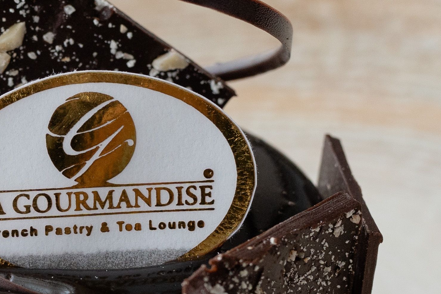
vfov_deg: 9.9
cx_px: -47
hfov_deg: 14.5
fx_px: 1691
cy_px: 276
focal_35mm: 138
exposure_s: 1/160
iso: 800
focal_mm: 35
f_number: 5
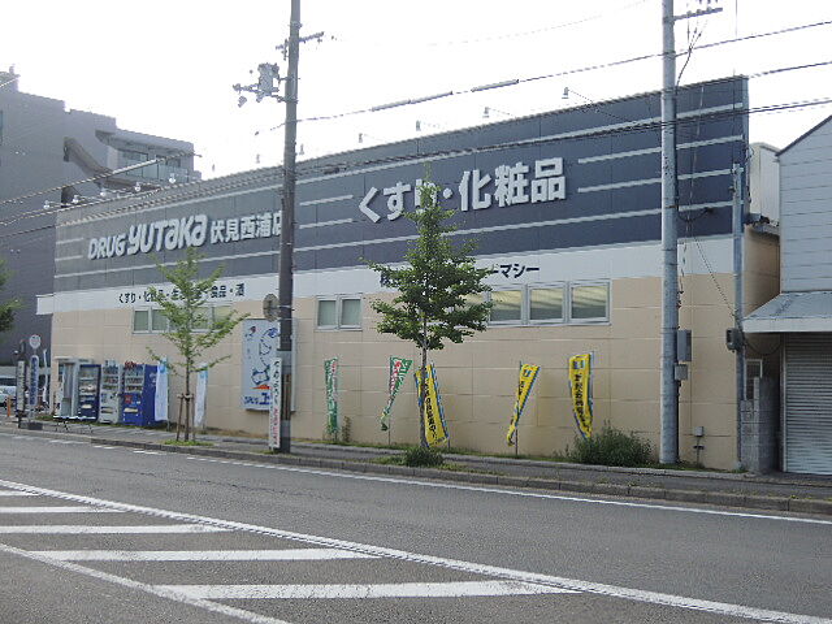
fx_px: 1082
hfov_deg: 42.1
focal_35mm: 45
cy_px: 312
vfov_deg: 32.2
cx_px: 416
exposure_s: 1/320
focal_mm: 8.1
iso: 100
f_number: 3.5
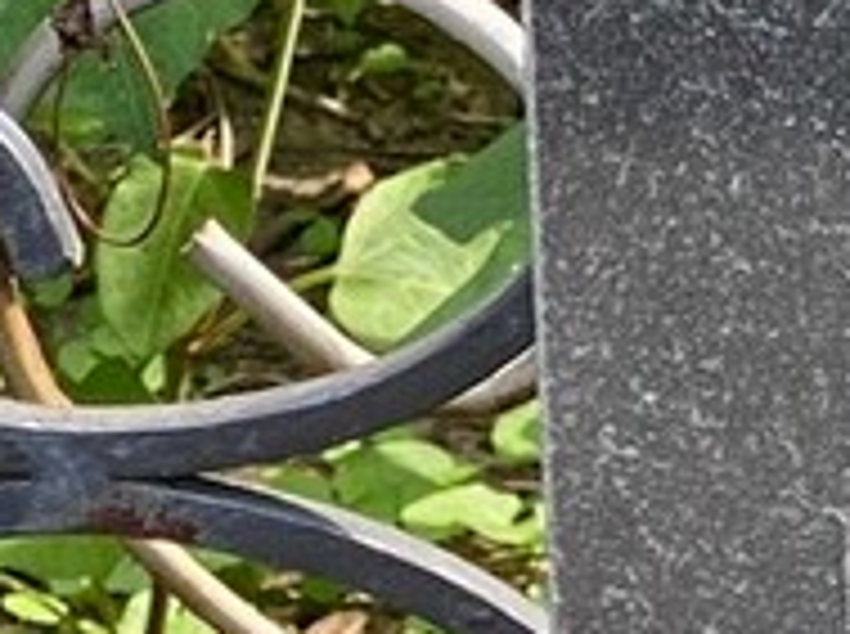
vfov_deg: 3.7
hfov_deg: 4.9
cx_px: 1943
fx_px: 9730
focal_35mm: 397
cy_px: 1210
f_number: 2
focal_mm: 6
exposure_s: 1/131
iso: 20
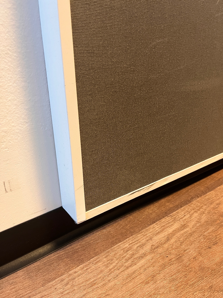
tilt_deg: -20.8
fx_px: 223
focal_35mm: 26
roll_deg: +1.4
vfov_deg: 67.3
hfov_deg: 53.1
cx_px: 112
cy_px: 149
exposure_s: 1/50
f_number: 1.6
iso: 400
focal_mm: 5.1
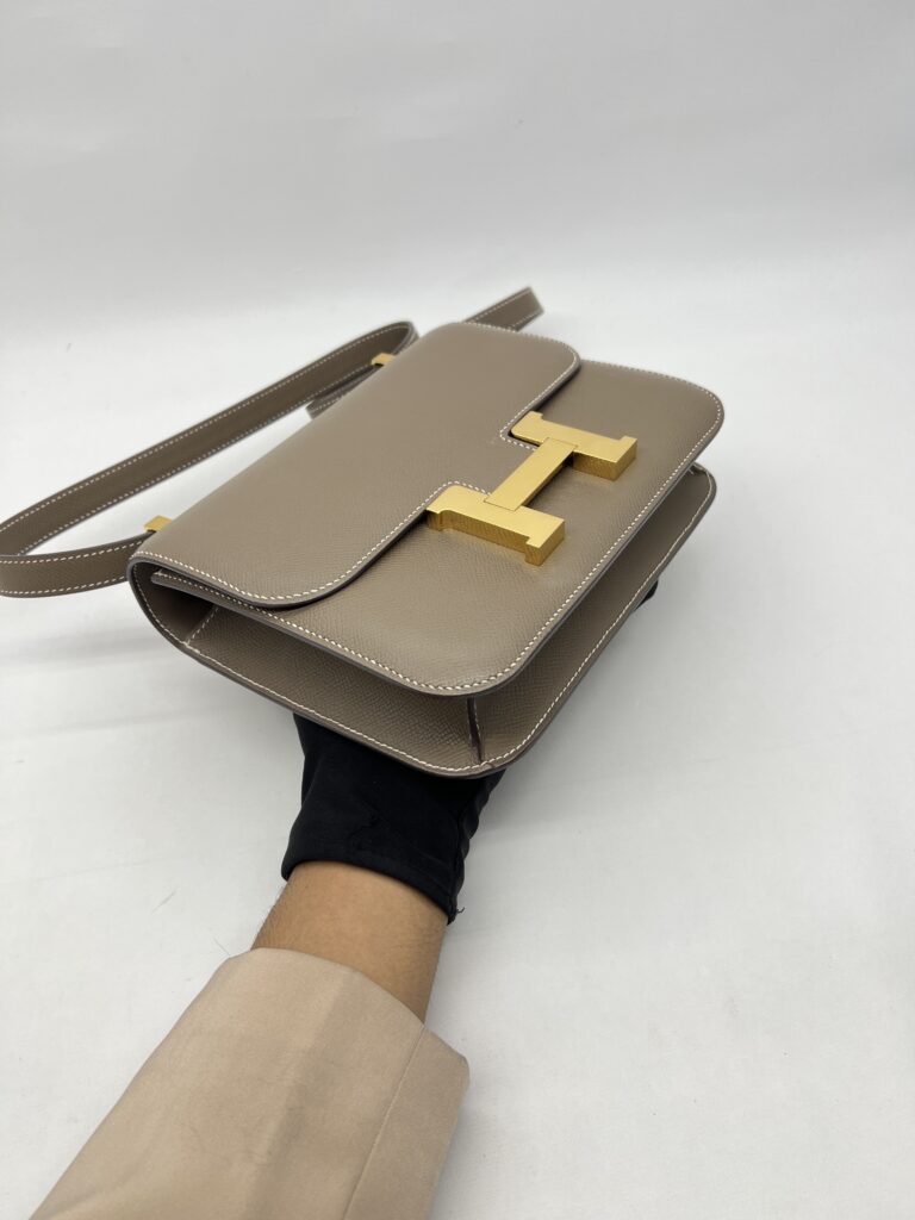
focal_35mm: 26
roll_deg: +4.3
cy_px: 610
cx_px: 458
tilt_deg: -43.2
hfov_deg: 53.1
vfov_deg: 67.3
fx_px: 916
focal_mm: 5.7
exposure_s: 1/100
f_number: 1.5
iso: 32
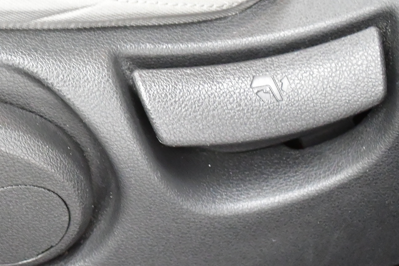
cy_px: 149
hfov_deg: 13.7
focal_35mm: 148
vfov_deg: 9.3
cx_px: -5
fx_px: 1640
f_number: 5.6
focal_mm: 46
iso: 8000
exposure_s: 1/40
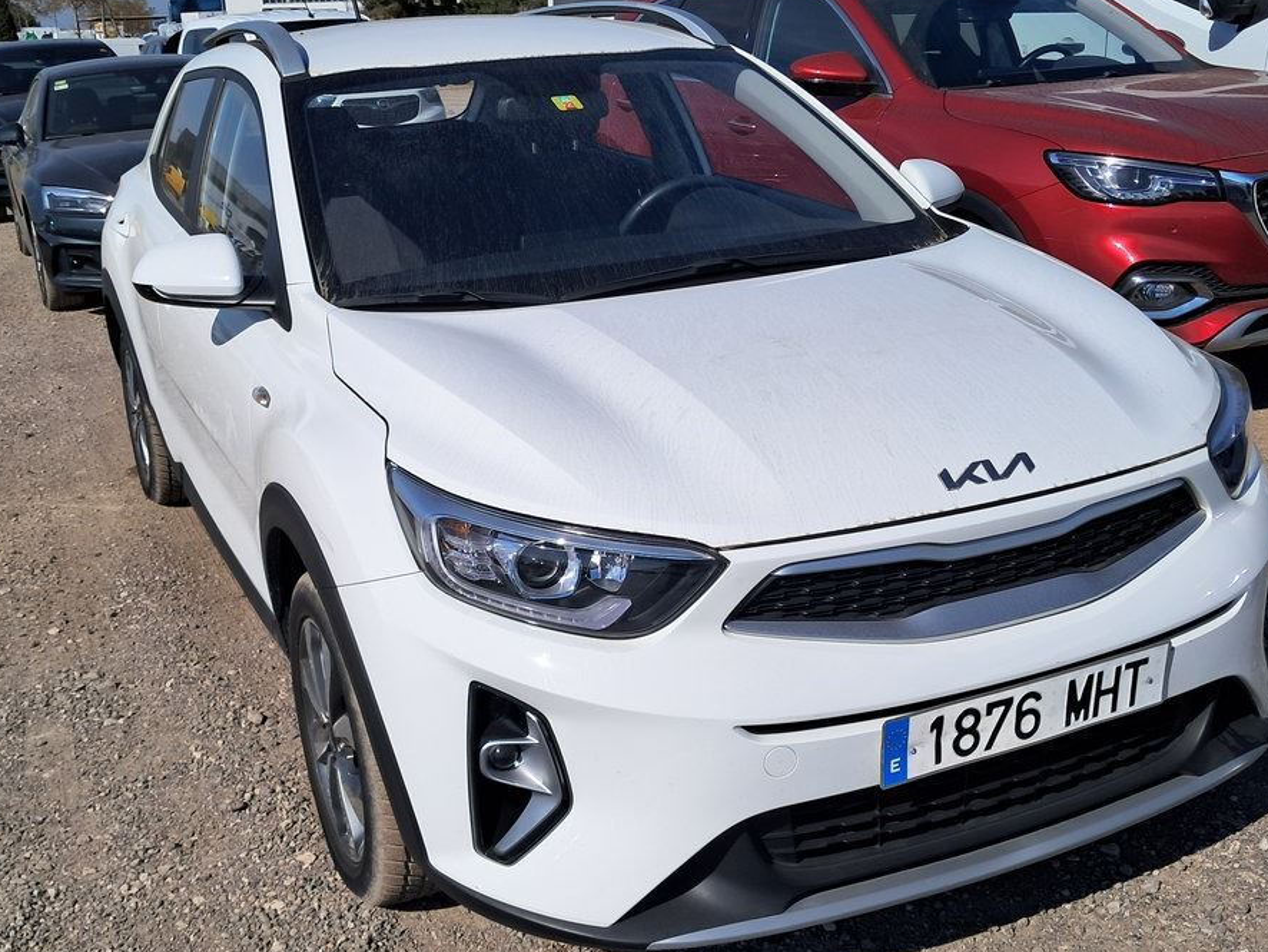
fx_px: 1429
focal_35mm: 39
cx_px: 623
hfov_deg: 47.8
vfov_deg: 36.8
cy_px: 510
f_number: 1.8
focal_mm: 4
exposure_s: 1/1684
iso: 50
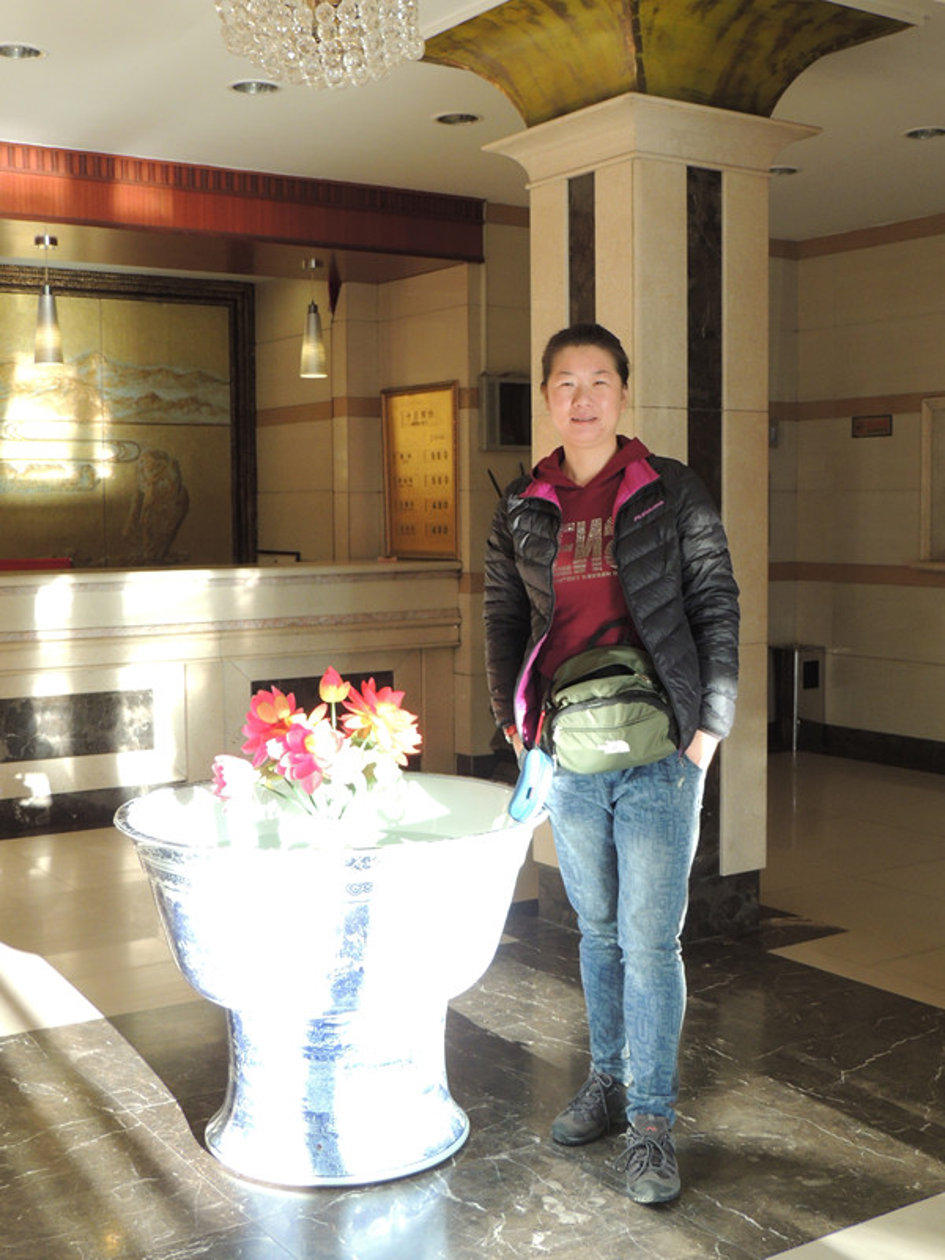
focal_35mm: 43
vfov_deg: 43.9
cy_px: 630
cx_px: 472
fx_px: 1565
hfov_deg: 33.6
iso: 250
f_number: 3.4
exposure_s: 1/50
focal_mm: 7.6
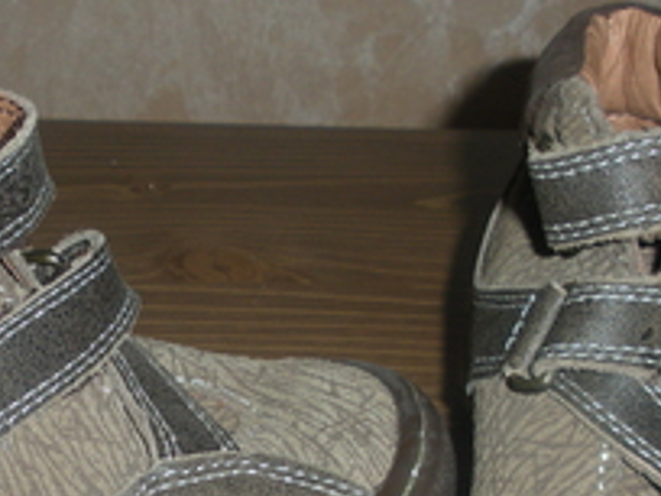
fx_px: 1852
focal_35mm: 97
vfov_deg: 15.1
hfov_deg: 20.2
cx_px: 227
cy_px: 426
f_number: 3.5
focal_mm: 6.3
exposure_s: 1/60
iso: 64
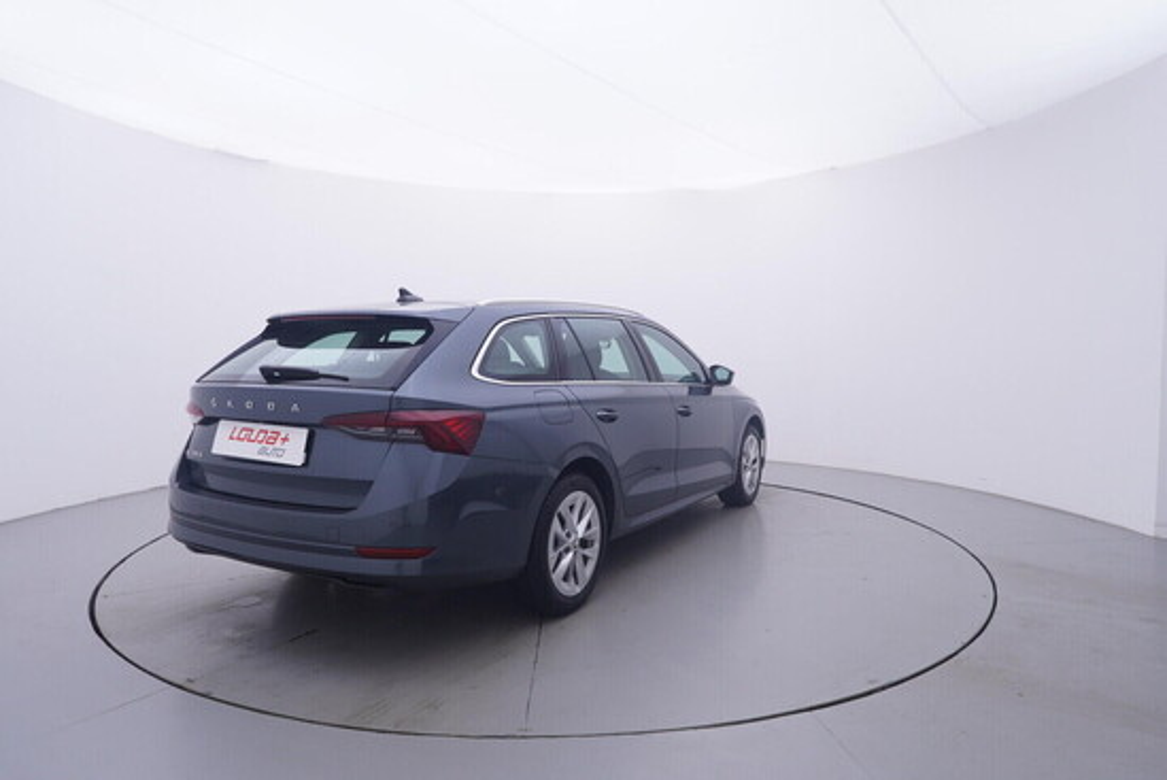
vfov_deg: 56.2
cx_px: 584
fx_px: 730
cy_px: 390
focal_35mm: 22
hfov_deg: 77.3
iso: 200
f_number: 5
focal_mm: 15
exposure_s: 1/80
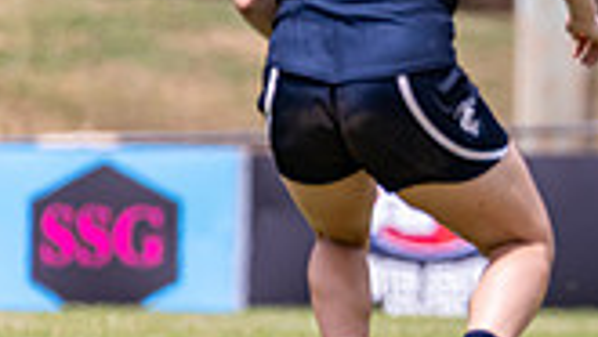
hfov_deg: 1.3
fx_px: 26224
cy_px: 179
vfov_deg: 0.7
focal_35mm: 1653
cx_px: 1037
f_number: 6.3
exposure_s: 1/3200
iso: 800
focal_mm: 450
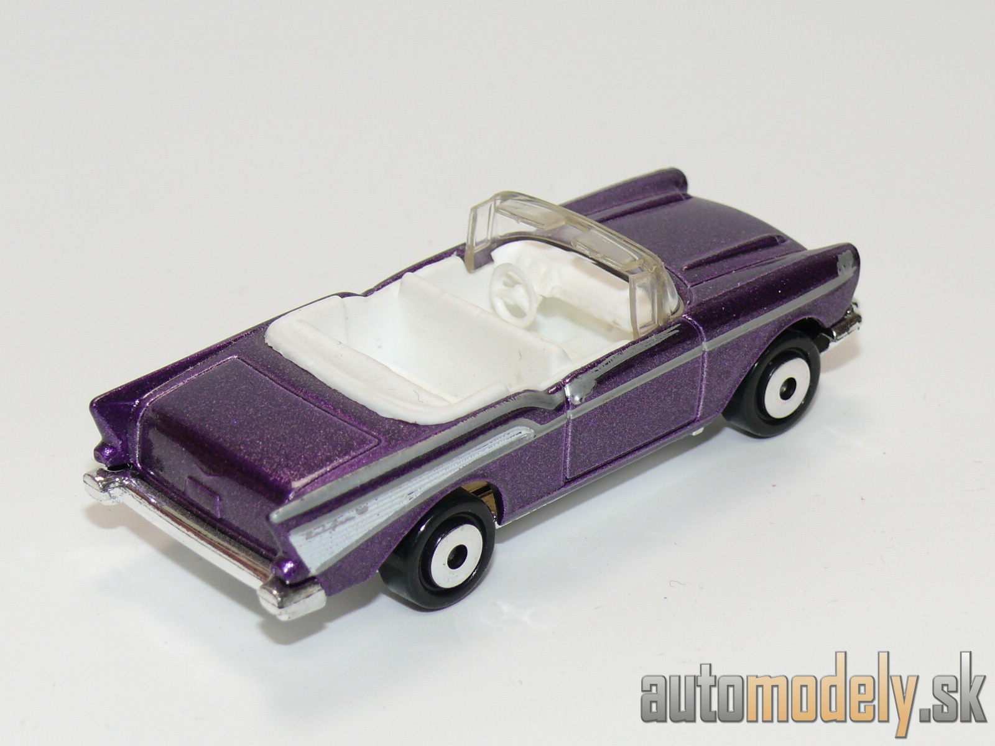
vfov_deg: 14.4
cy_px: 373
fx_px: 2961
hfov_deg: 19.1
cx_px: 498
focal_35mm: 103
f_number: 4
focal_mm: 13.5
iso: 100
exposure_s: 1/30
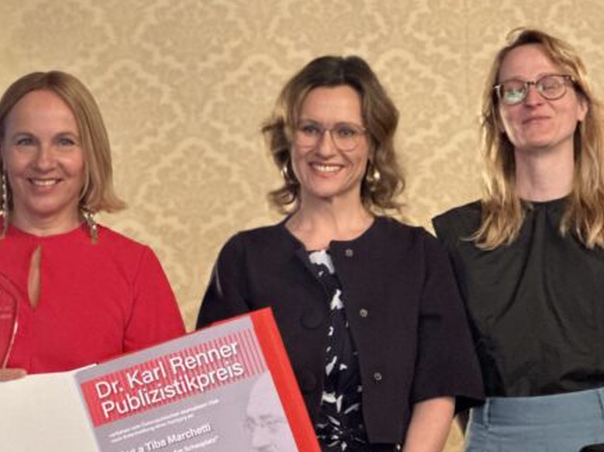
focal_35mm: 142
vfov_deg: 10.4
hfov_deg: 13.8
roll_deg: +0.5
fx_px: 2476
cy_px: 267
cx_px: 81
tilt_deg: +5.4
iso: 500
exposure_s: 1/20
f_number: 2.8
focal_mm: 9
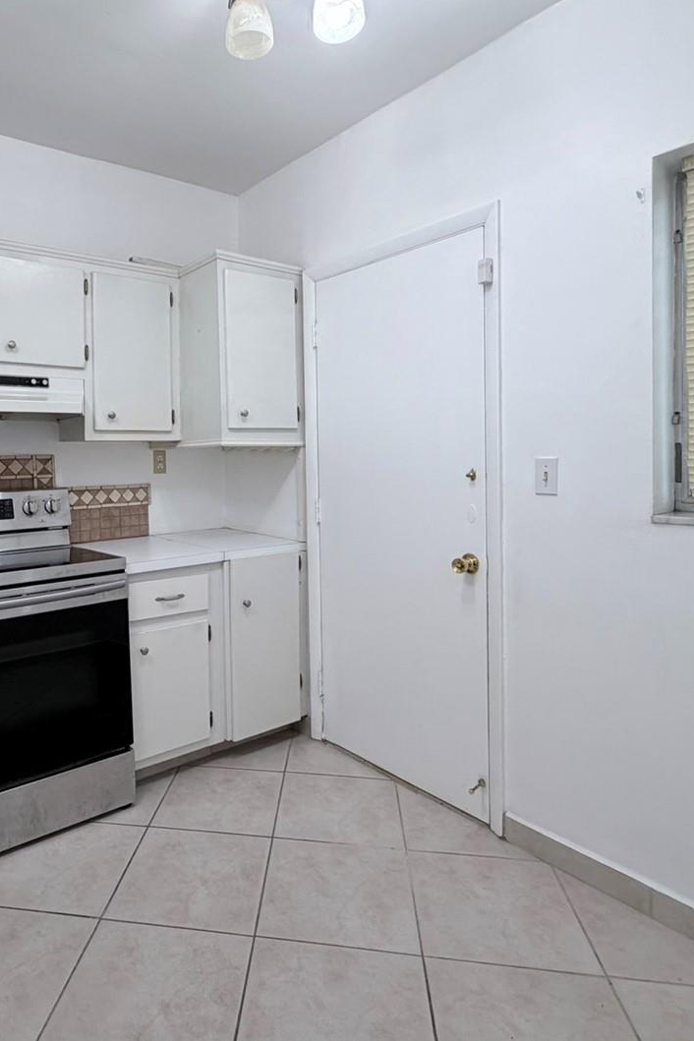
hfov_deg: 56.1
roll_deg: +1.4
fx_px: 636
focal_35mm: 22
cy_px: 473
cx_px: 235
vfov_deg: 78.4
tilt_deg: -0.9
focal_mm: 2.22
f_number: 2.2
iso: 160
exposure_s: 1/120
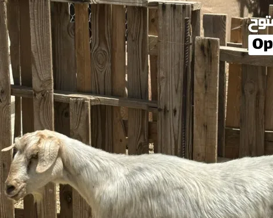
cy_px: 139
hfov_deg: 29.5
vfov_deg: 23.8
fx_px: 517
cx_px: 161
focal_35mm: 64
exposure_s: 1/3876
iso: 64
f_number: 1.78
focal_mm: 6.86
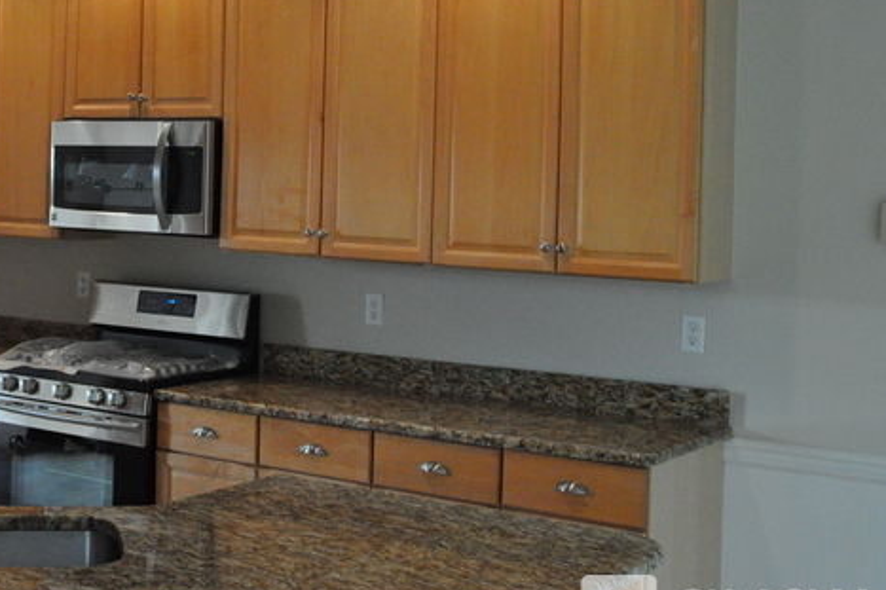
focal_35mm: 58
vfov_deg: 23.2
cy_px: 176
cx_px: 174
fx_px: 1427
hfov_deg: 33.5
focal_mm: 24
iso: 3200
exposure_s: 1/60
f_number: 8
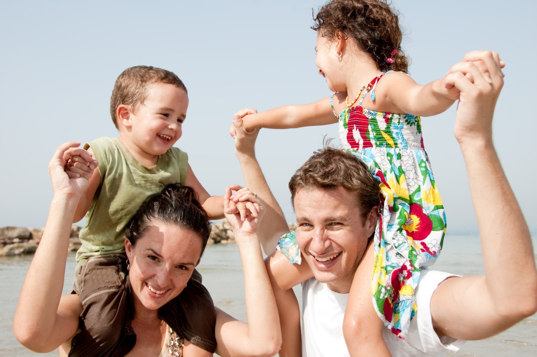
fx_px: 693
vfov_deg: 28.9
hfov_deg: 42.4
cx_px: 268
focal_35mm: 46
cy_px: 178
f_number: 6.3
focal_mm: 31
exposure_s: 1/500
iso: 200
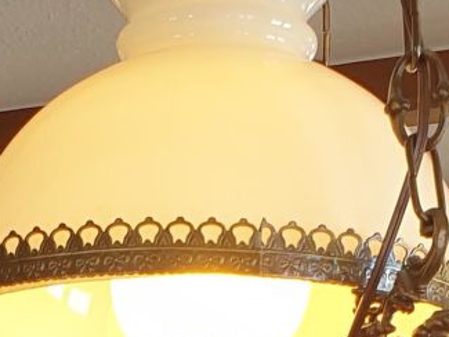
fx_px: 2128
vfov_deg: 8.1
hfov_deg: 11.9
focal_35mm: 164
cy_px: 918
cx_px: 6
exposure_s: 1/111
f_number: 2.4
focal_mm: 4.3
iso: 50
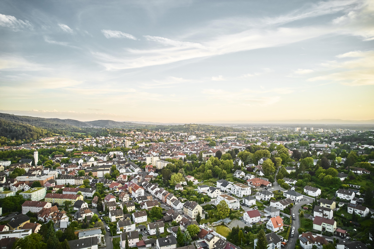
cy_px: 124
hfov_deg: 78.6
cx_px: 187
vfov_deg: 57.2
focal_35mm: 22
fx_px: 228
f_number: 2.8
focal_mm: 8.38
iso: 100
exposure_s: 1/320
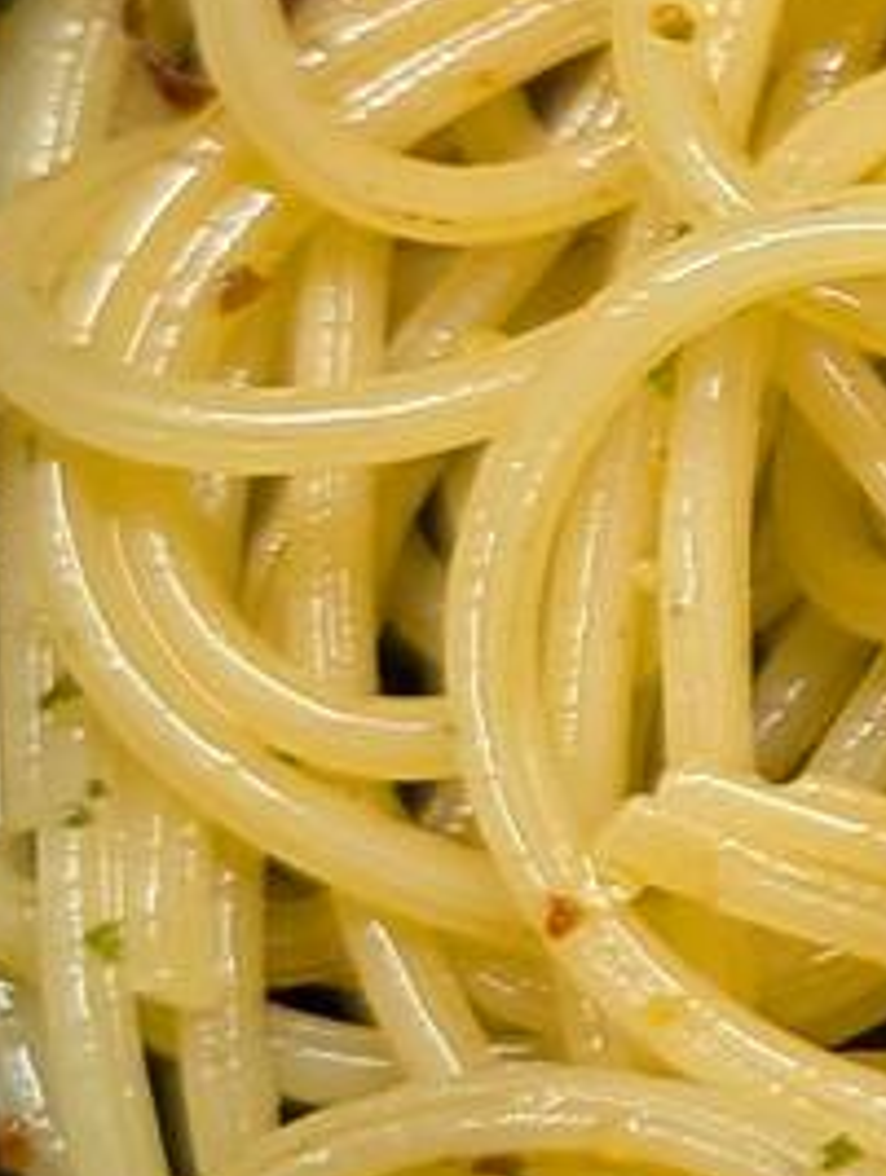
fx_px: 4903
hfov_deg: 8.8
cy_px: 322
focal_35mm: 144
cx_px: 2528
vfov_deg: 13.6
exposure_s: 1/370
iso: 518
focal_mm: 6.9
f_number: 1.68
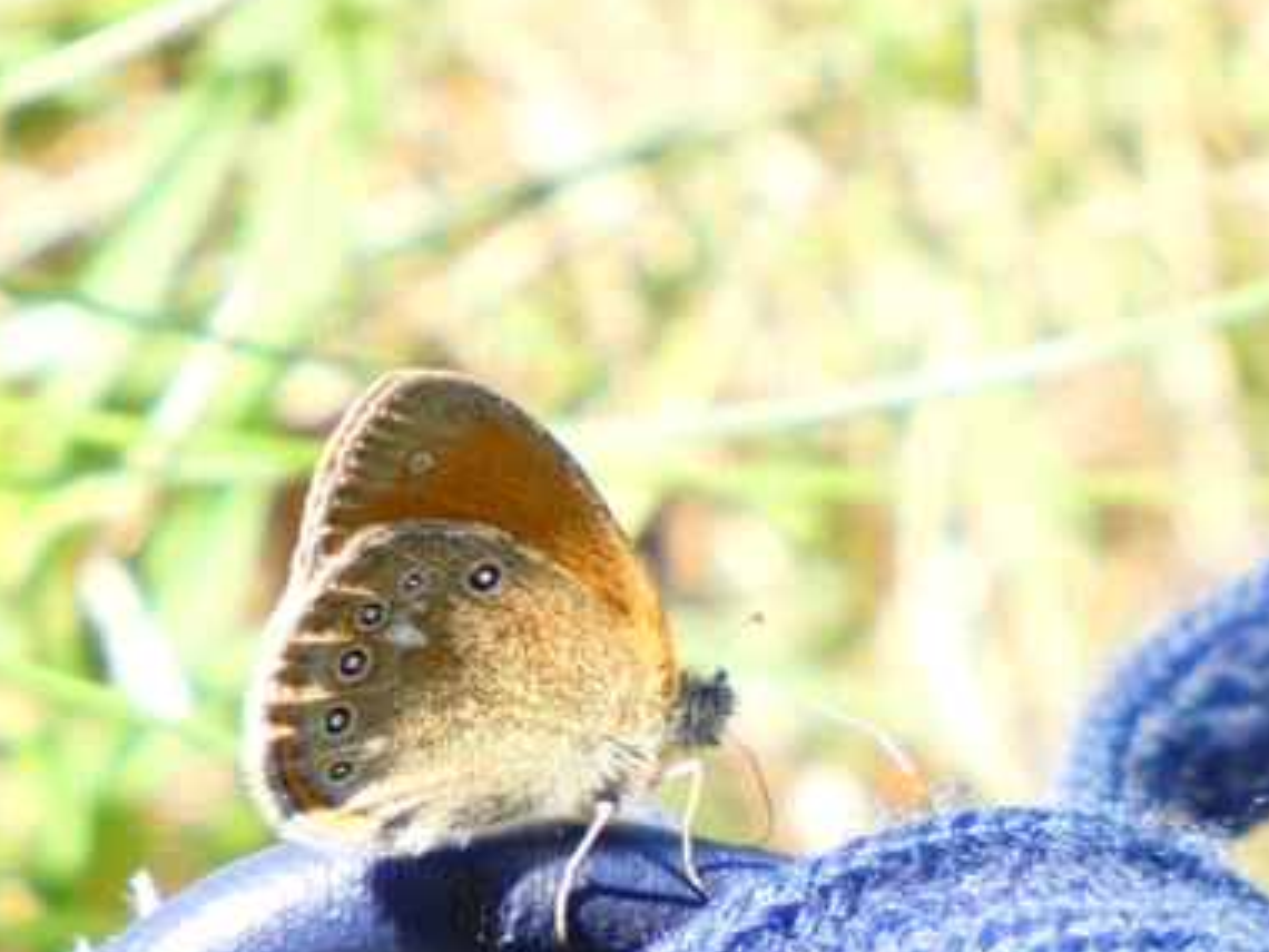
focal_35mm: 2022
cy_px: 772
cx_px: 287
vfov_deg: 0.7
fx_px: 74125
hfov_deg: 1.0
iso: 80
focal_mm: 215
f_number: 5.9
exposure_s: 1/80
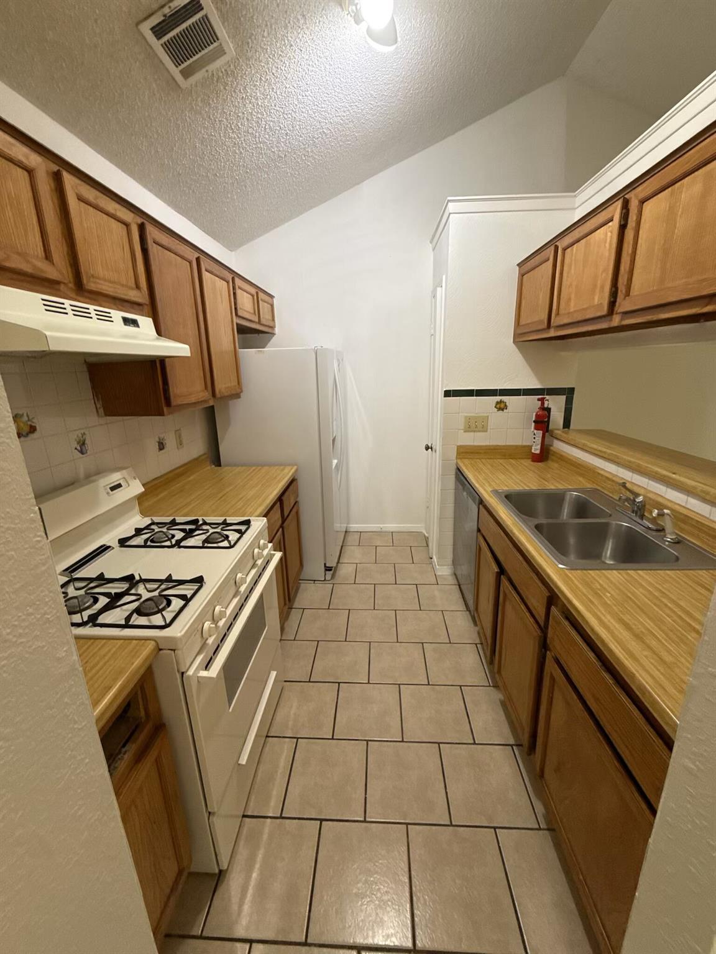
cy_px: 477
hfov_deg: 85.7
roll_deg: +1.4
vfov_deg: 102.1
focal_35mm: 14
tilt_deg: -14.3
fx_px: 386
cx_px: 358
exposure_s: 1/60
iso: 200
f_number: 2.2
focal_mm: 2.22
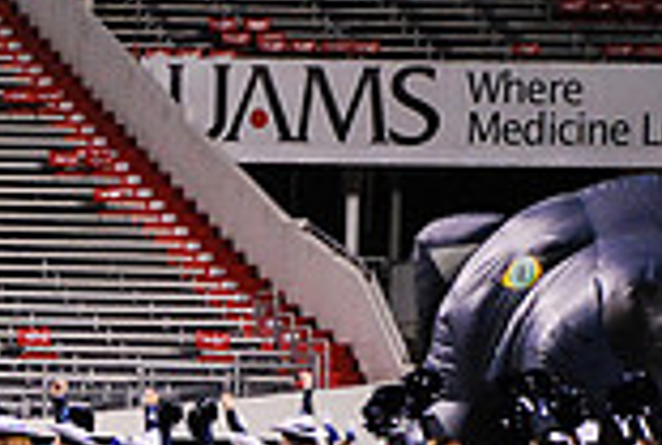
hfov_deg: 5.5
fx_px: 6817
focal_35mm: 370
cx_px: -337
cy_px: 526
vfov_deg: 3.7
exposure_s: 1/160
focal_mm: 66
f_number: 5.3
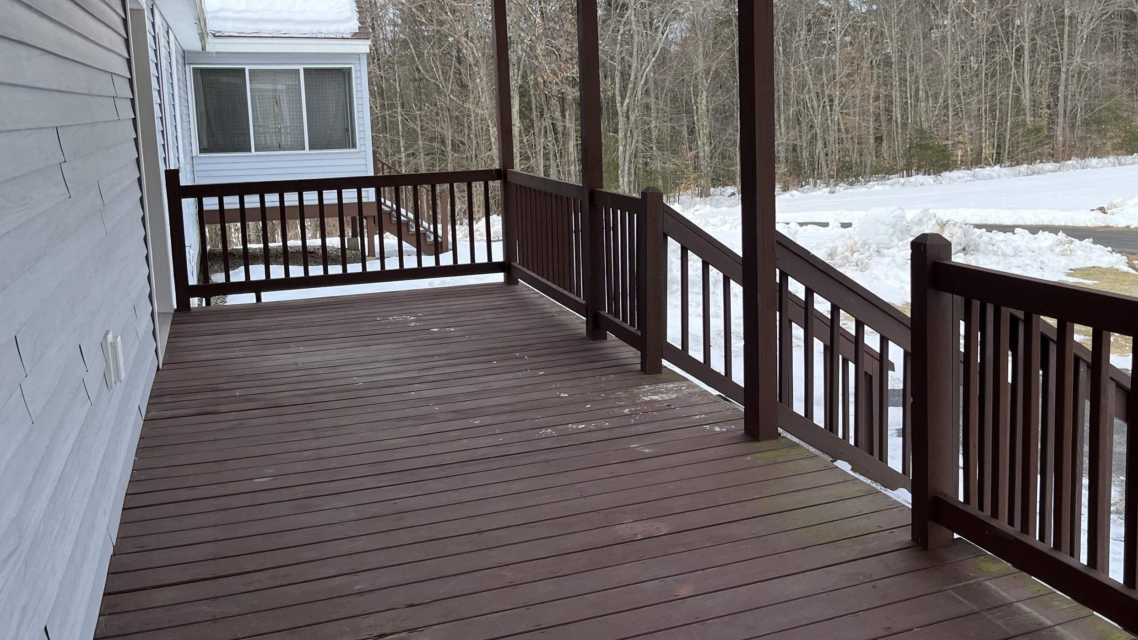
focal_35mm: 35
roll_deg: +1.1
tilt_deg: -7.4
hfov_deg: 56.2
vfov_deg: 33.6
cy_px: 237
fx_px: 1056
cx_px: 688
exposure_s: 1/885
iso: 50
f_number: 1.6
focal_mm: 5.1
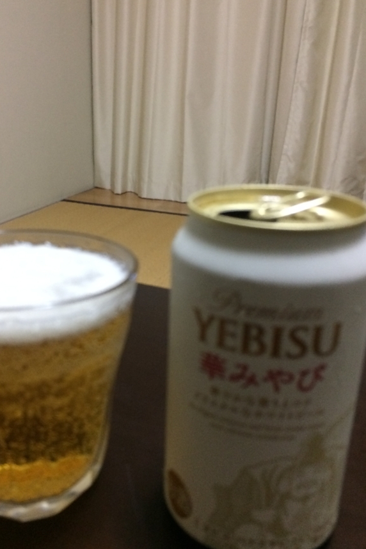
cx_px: 139
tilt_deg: -22.1
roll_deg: -0.1
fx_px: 549
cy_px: 292
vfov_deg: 53.1
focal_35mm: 36
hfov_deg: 36.7
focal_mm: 4.15
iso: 320
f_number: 2.2
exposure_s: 1/24
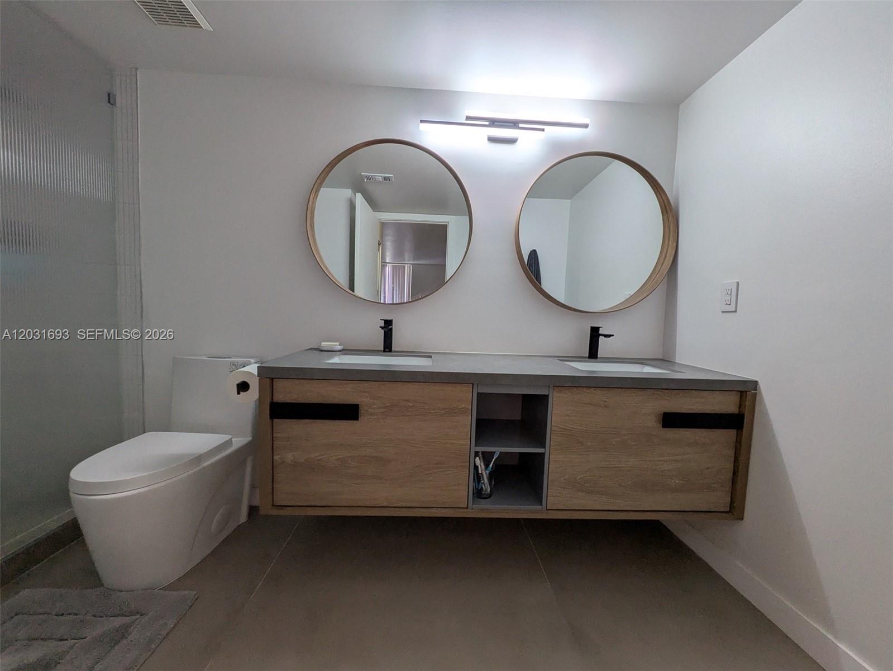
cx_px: 446
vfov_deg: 85.7
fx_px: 361
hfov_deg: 102.1
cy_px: 336
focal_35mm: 14
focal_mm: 1.83
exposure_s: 1/120
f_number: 2.2
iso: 86
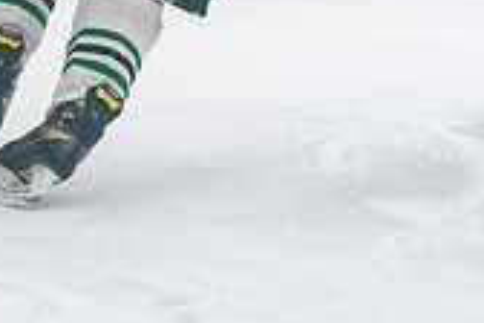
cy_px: -221
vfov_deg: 3.0
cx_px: -227
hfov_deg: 4.5
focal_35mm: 454
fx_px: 6103
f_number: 2.8
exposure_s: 1/1600
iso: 4000
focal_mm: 119
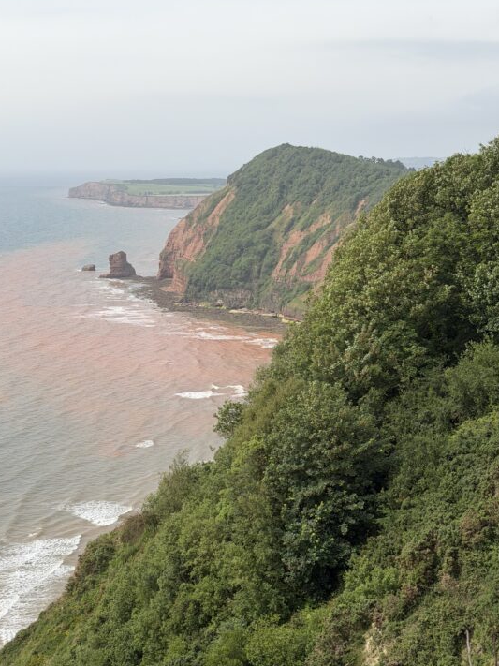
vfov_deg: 35.5
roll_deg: +0.0
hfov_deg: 27.0
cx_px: 260
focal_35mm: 54
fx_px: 1038
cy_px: 366
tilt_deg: -11.1
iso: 64
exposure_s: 1/4878
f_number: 1.78
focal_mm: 6.76
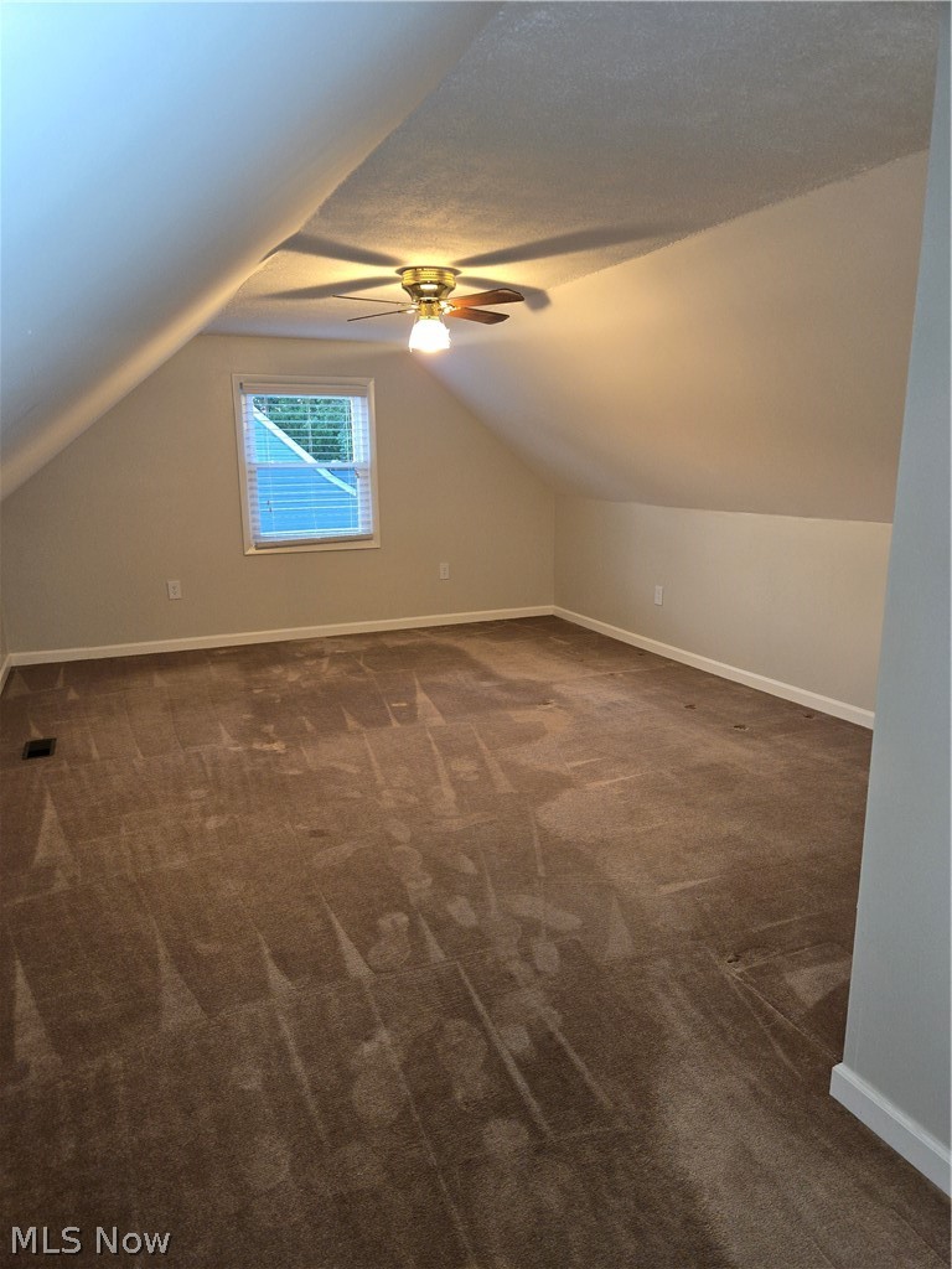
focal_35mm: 23
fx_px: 843
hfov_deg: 58.9
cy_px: 634
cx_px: 476
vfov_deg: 73.9
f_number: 1.8
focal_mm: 5.4
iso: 125
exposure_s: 1/30
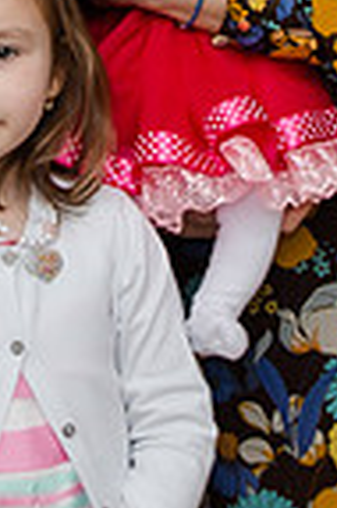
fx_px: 2153
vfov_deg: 12.7
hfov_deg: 8.9
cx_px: 143
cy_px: -277
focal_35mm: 153
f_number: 3.5
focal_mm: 24
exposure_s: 1/250
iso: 500
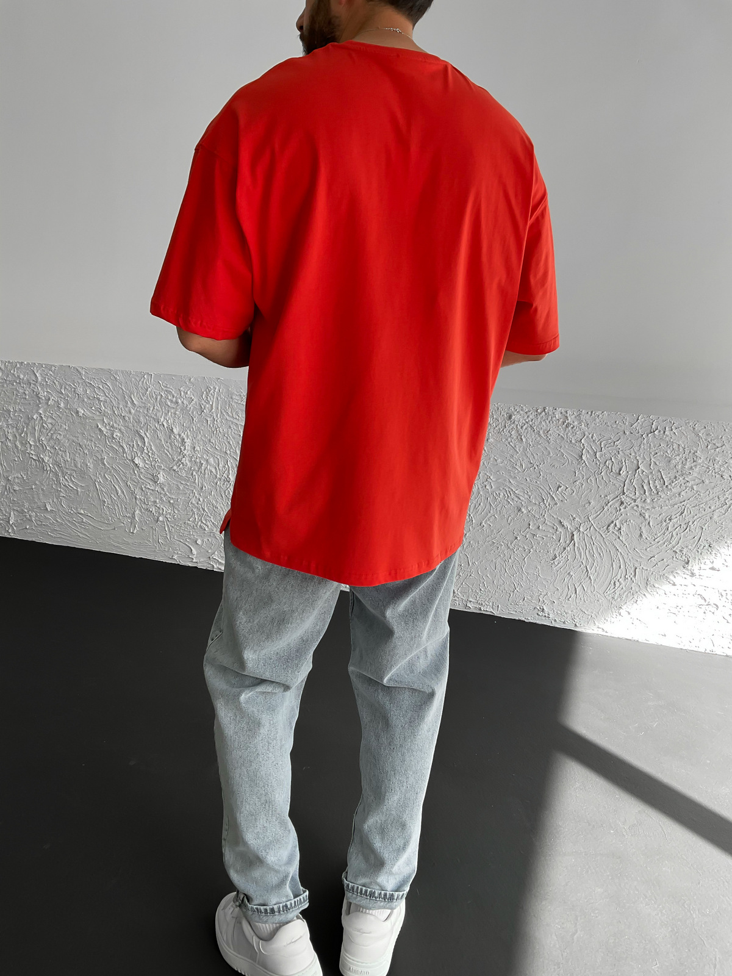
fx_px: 818
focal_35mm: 29
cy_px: 488
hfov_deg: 48.2
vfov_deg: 61.7
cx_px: 366
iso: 16
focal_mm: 3
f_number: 1.8
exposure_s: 1/180
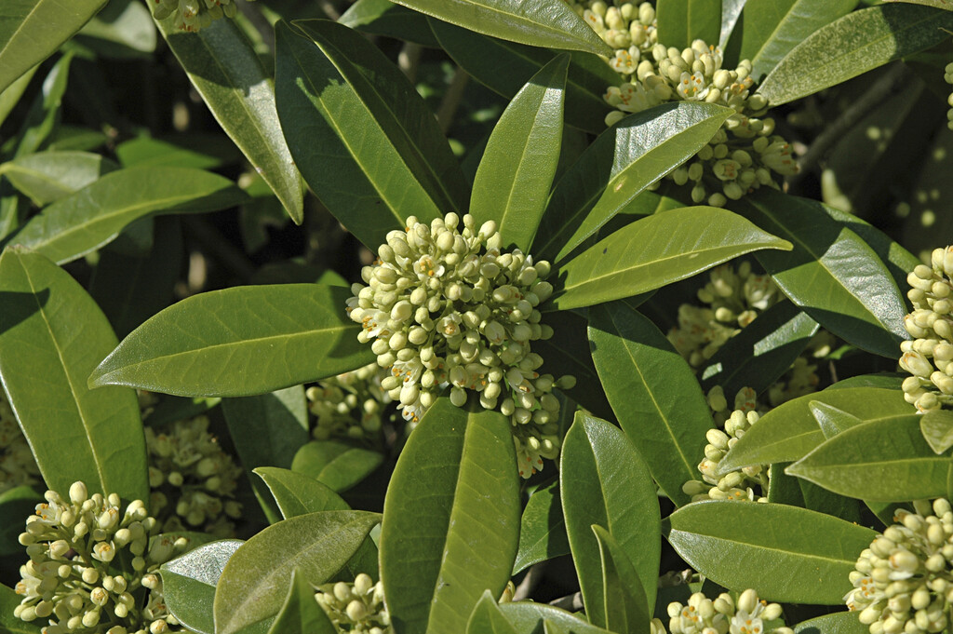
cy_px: 317
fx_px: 2381
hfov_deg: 22.6
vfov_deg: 15.2
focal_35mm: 90
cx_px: 476
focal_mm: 60
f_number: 10
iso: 200
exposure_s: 1/320
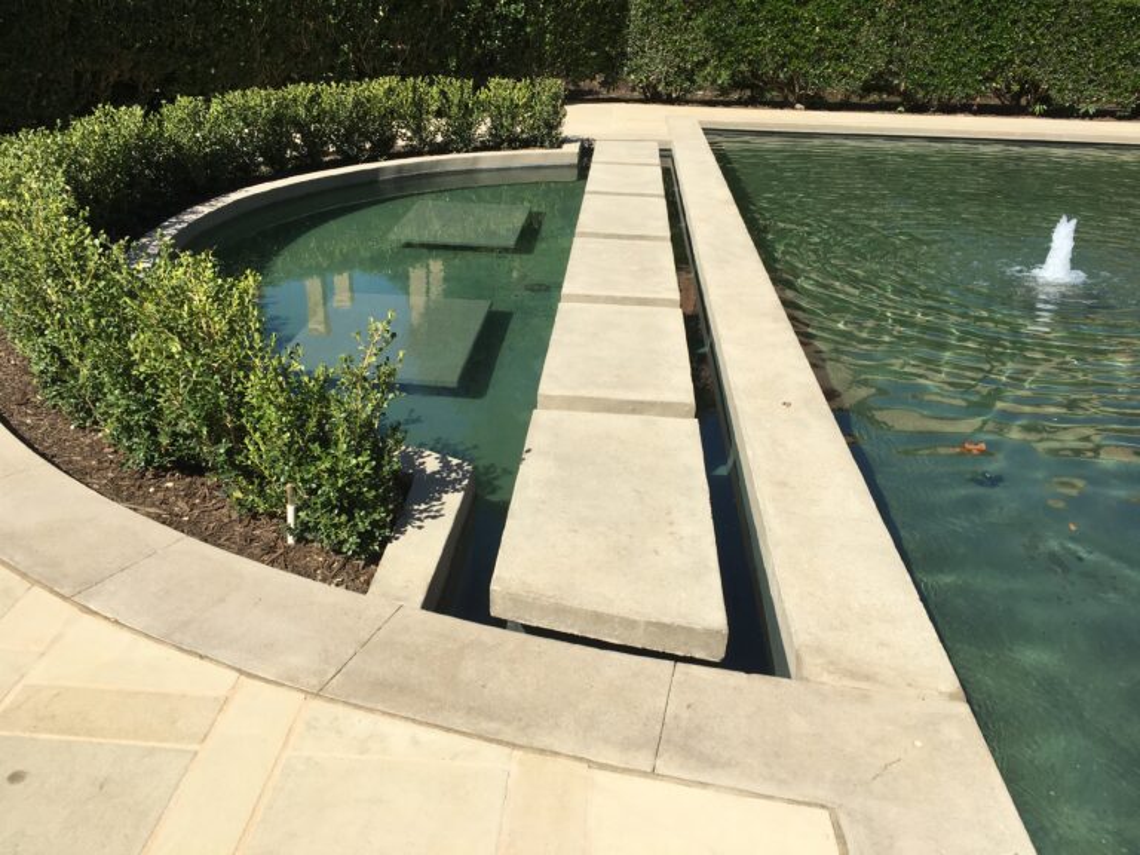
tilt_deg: -23.8
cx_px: 570
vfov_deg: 48.2
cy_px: 428
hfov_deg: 61.7
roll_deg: -1.1
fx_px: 955
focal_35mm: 29
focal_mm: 4.15
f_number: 2.2
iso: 25
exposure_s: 1/1672
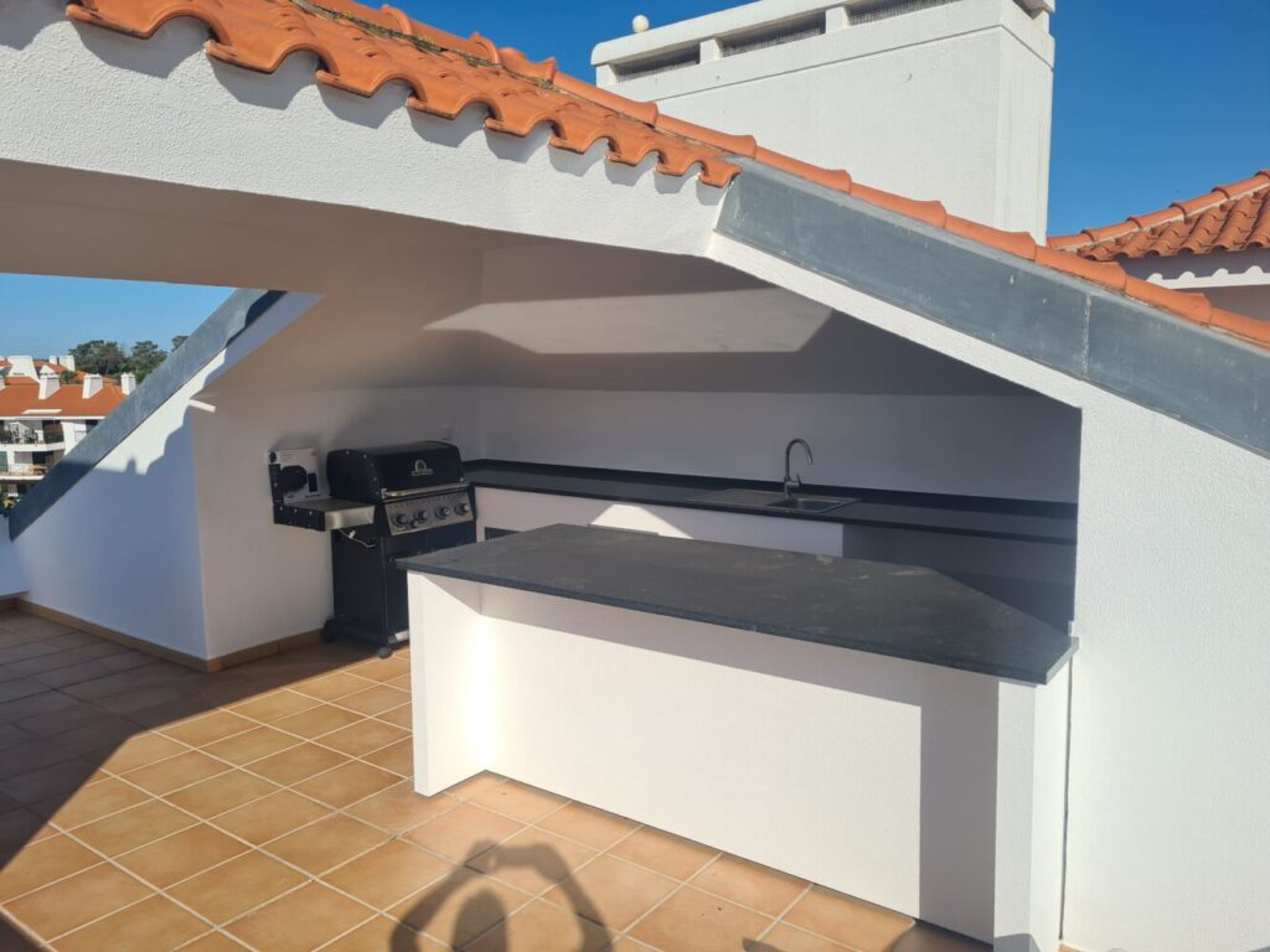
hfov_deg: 67.3
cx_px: 635
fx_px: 954
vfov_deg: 53.1
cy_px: 476
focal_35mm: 26
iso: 50
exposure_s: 1/4208
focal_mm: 5.4
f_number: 1.8
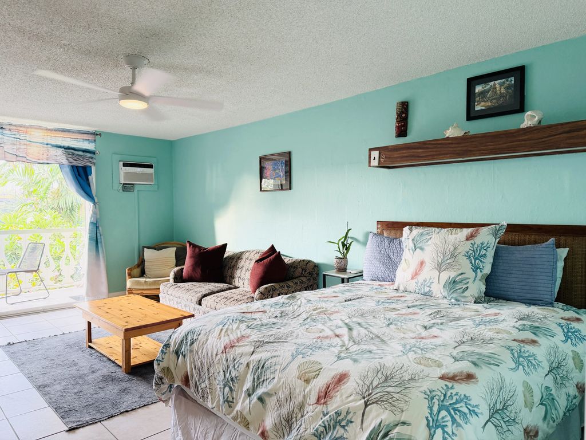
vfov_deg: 56.8
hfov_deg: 71.6
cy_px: 220
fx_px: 406
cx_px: 293
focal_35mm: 24
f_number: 1.78
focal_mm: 6.76
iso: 125
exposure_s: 1/60
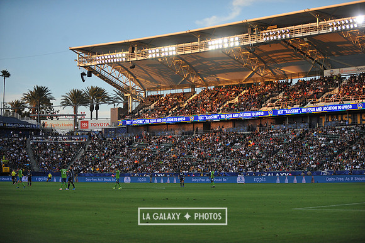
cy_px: 122
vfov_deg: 19.4
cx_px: 182
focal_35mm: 70
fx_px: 709
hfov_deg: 28.9
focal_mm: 70
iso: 1600
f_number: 2.8
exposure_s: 1/3200
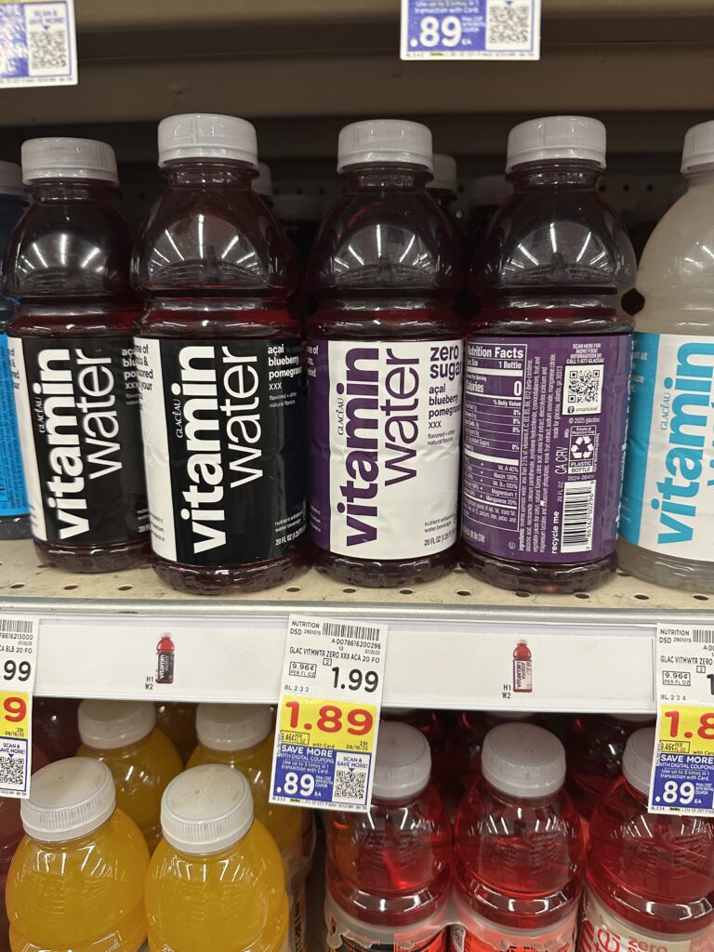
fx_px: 660
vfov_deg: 71.6
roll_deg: +1.4
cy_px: 476
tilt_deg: -17.0
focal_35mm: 24
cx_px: 357
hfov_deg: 56.8
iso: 250
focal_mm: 6.86
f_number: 1.78
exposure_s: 1/63
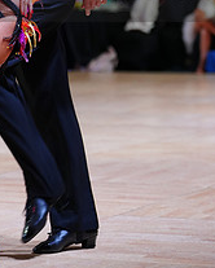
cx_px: 59
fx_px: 1755
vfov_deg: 8.7
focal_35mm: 221
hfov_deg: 7.0
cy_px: -21
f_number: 2.8
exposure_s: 1/400
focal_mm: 84
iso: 640
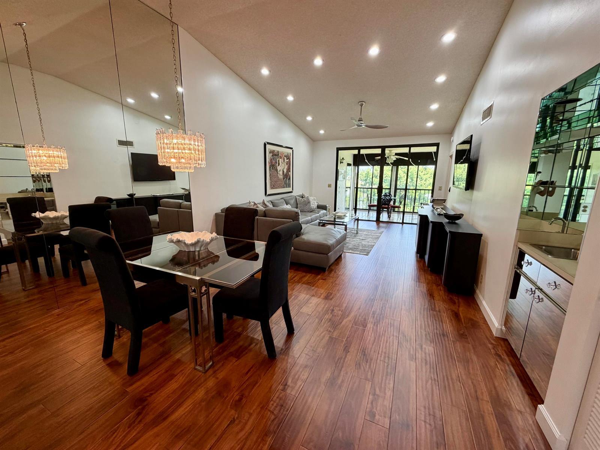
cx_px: 300
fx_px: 243
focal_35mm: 14
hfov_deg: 102.1
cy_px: 225
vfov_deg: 85.7
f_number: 2.2
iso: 200
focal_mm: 2.22
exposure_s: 1/60
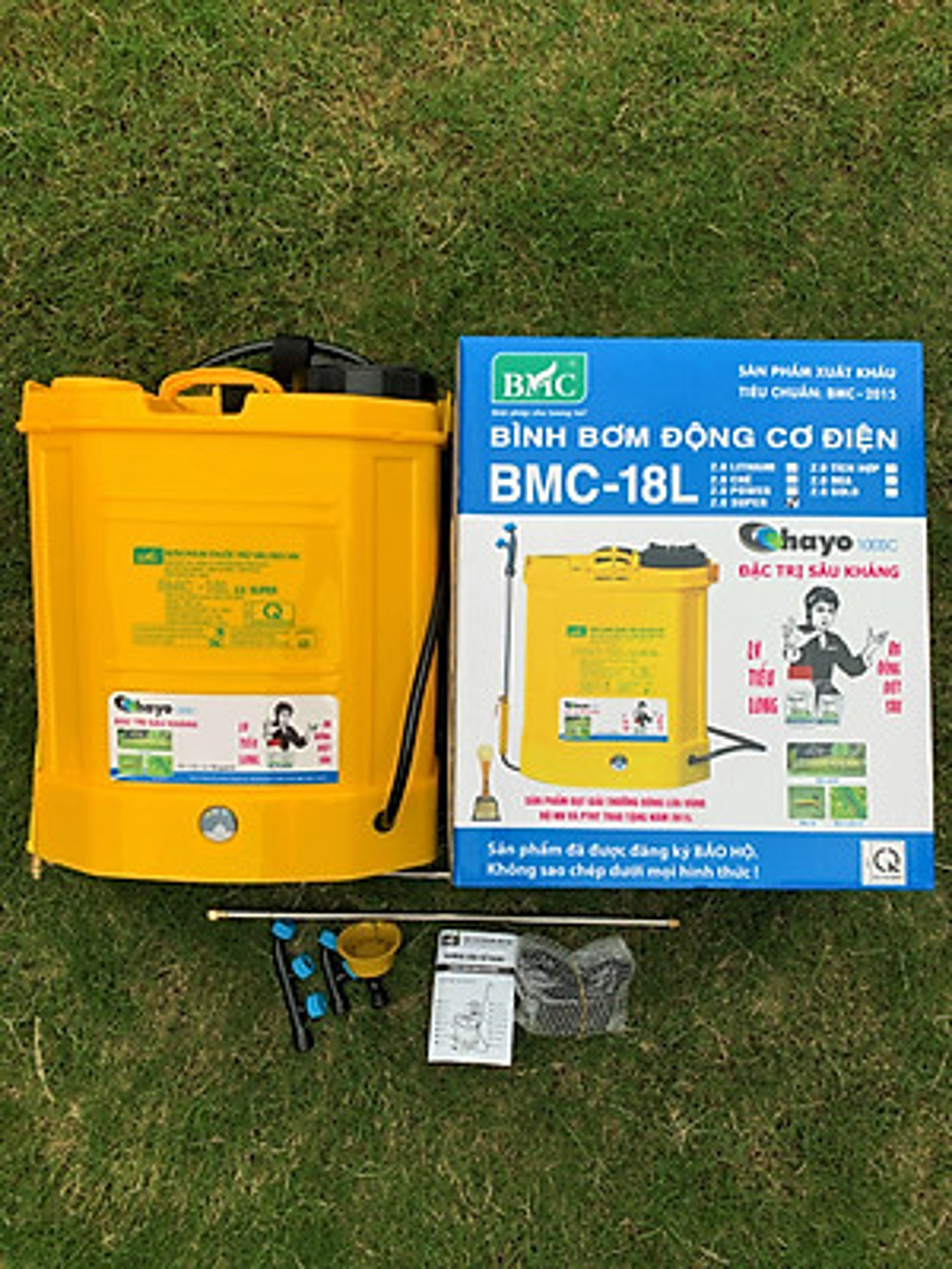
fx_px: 953
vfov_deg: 67.3
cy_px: 634
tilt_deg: -83.3
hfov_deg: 53.1
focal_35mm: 26
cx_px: 476
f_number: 1.8
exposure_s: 1/249
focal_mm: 4.25
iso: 25
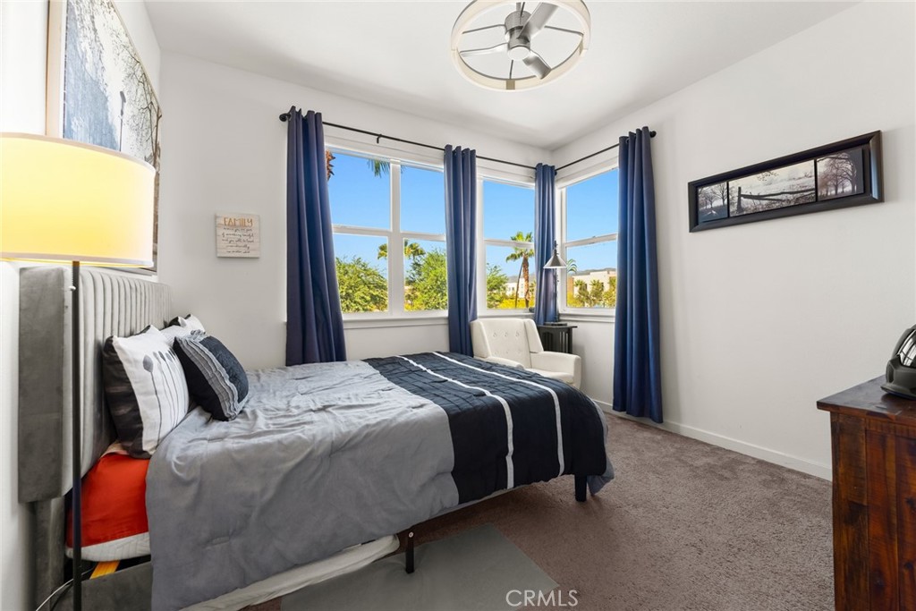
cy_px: 306
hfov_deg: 104.2
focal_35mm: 14
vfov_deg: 81.2
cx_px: 458
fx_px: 356
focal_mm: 14
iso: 320
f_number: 5.6
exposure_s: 1/15
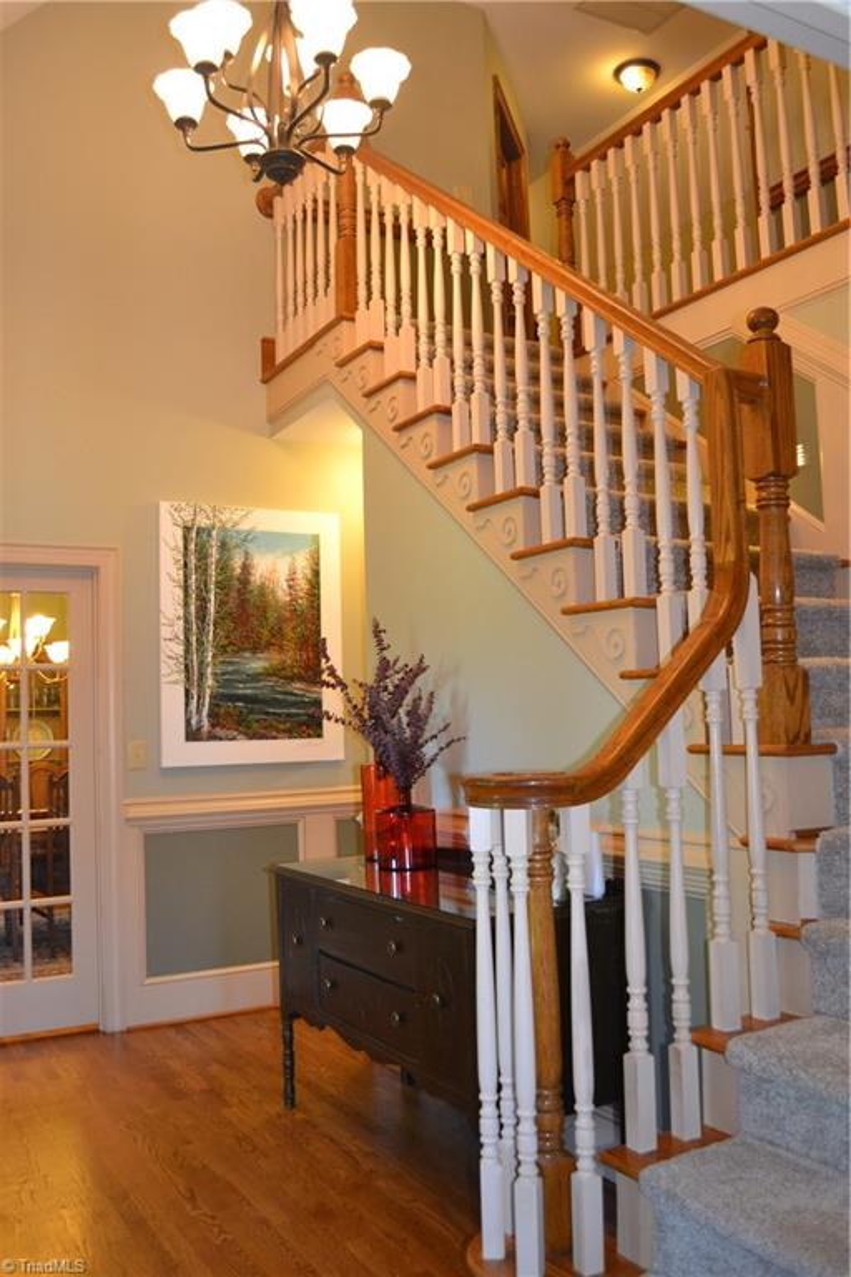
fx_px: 1064
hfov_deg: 43.6
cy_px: 638
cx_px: 426
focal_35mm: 30
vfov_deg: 61.9
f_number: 3.8
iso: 1100
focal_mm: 20
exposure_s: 1/60
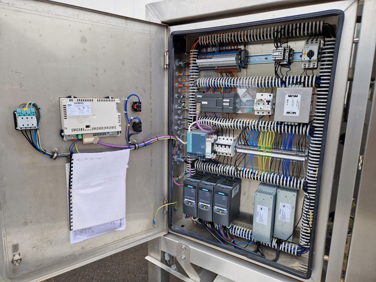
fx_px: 250
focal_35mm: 23
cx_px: 188
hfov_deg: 73.9
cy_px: 141
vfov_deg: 58.9
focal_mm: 5.4
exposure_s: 1/232
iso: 50
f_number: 1.8
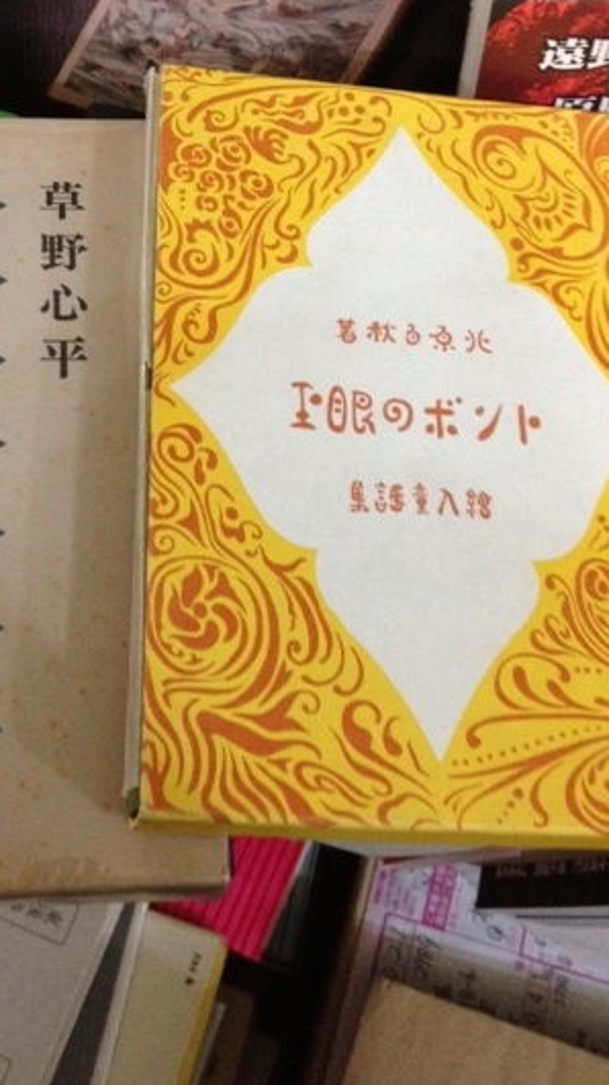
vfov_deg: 44.4
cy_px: 441
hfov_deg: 25.7
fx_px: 1323
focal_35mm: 46
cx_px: 172
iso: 400
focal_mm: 4.28
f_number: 2.4
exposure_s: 1/15
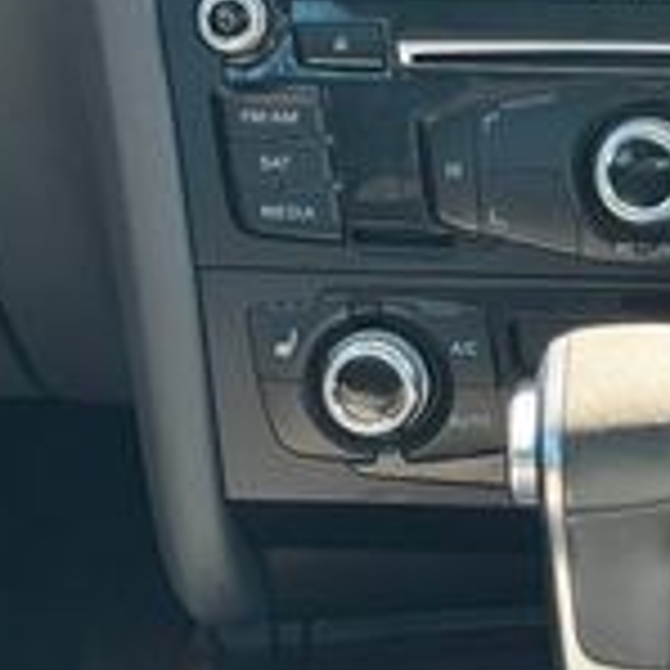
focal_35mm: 182
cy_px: 265
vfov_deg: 9.6
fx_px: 3985
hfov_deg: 9.4
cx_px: 872
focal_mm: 6.76
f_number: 1.78
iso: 64
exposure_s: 1/214
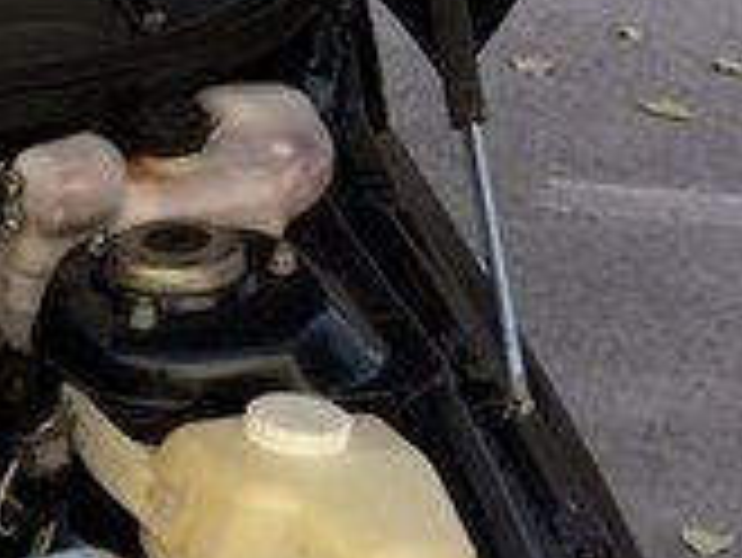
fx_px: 2488
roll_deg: +0.3
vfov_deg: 12.5
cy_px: 682
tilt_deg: -36.0
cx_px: -576
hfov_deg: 14.9
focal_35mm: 116
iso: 32
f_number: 2.2
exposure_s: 1/423
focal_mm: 4.15
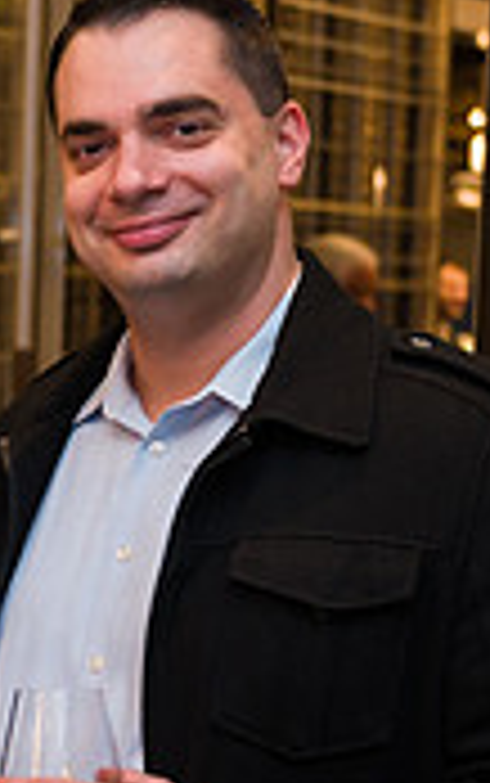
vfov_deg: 17.0
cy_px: 608
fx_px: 2602
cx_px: -306
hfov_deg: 10.3
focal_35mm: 122
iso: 400
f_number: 3.2
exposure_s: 1/160
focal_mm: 36
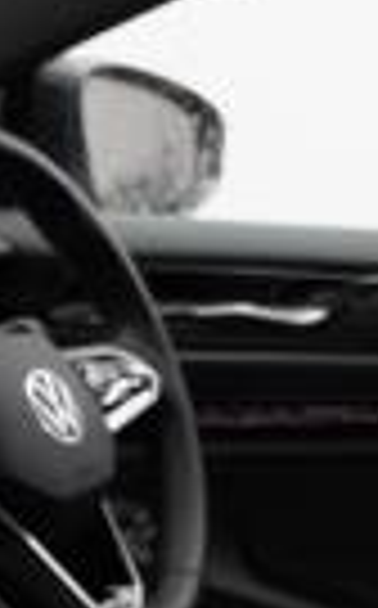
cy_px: 603
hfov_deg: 10.7
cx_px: -234
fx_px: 1918
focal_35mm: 116
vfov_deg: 17.6
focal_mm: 24
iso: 2000
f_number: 2.8
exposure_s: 1/160
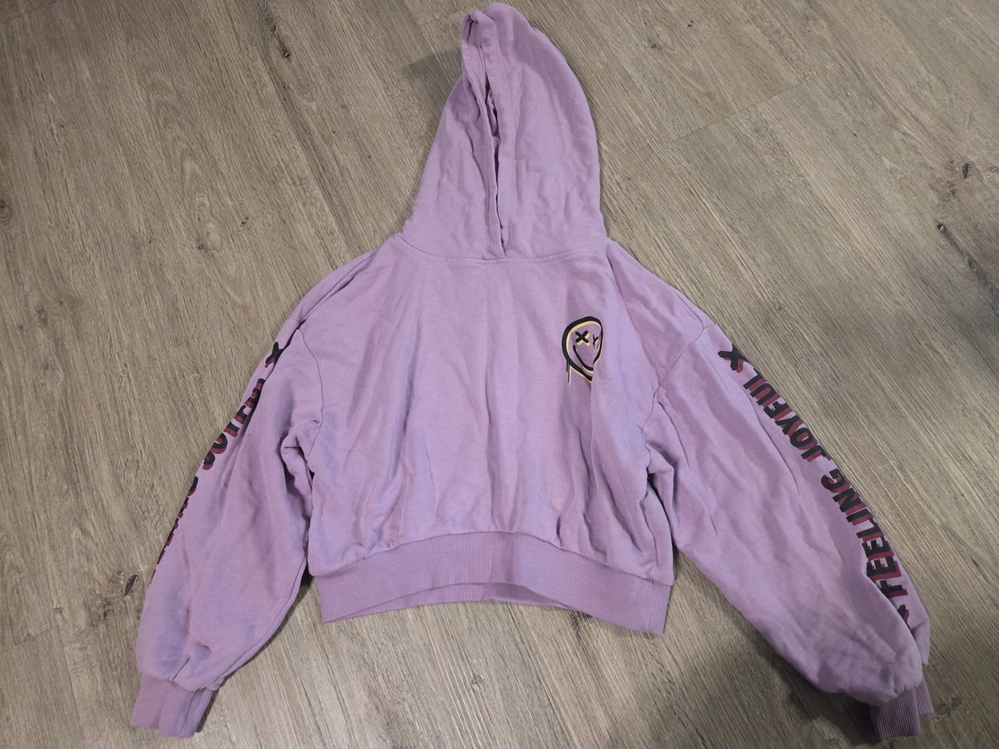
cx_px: 500
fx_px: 664
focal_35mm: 23
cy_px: 374
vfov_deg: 58.9
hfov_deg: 73.9
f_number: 1.8
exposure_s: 1/100
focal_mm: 5.4
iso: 1600
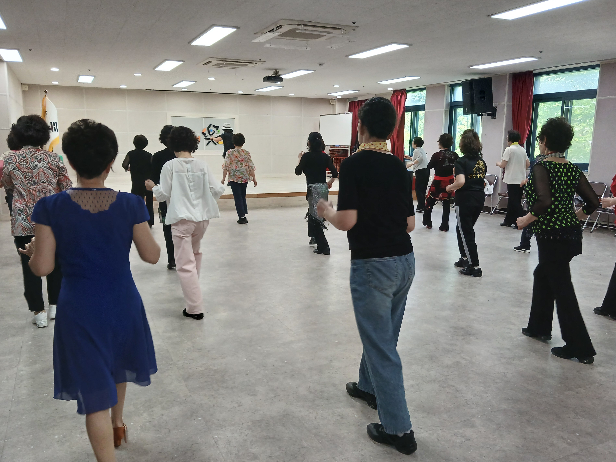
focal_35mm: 29
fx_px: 516
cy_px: 232
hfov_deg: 61.7
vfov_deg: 48.2
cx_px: 308
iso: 160
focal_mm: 3.98
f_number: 1.8
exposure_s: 1/60
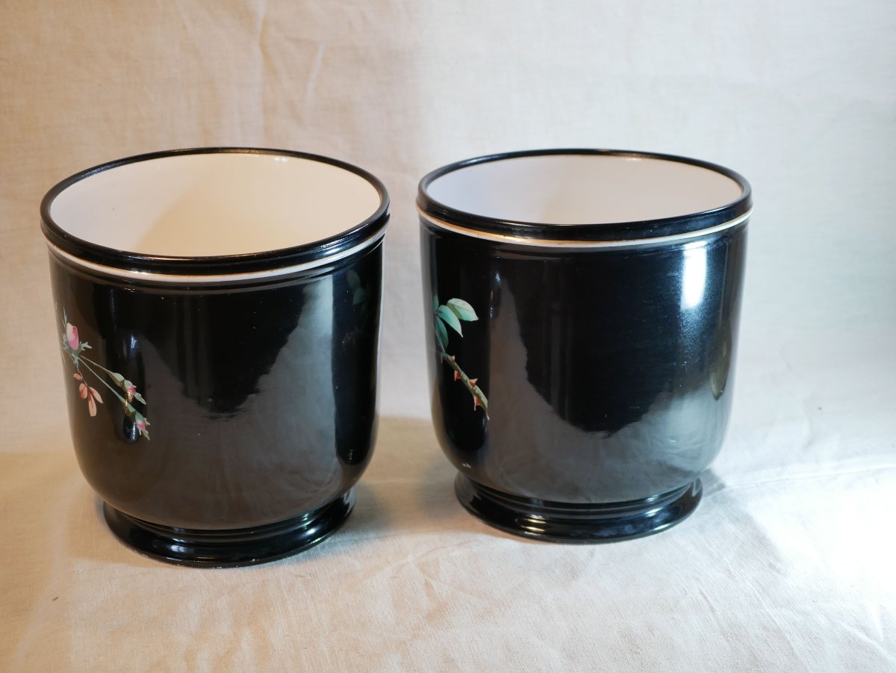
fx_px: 1554
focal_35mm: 60
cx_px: 448
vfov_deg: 24.4
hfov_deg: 32.2
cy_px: 336
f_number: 3.5
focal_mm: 30
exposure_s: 1/125
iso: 250
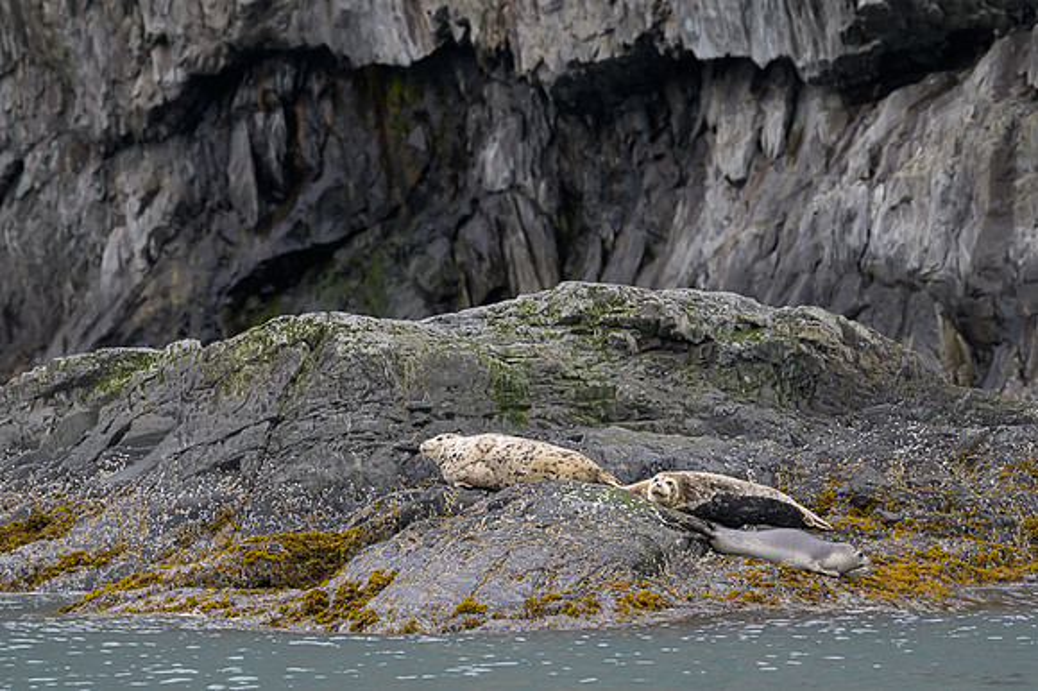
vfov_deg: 2.1
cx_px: 597
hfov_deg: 3.2
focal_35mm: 644
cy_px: 390
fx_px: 18571
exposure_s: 1/1250
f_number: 7.1
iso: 800
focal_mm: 560
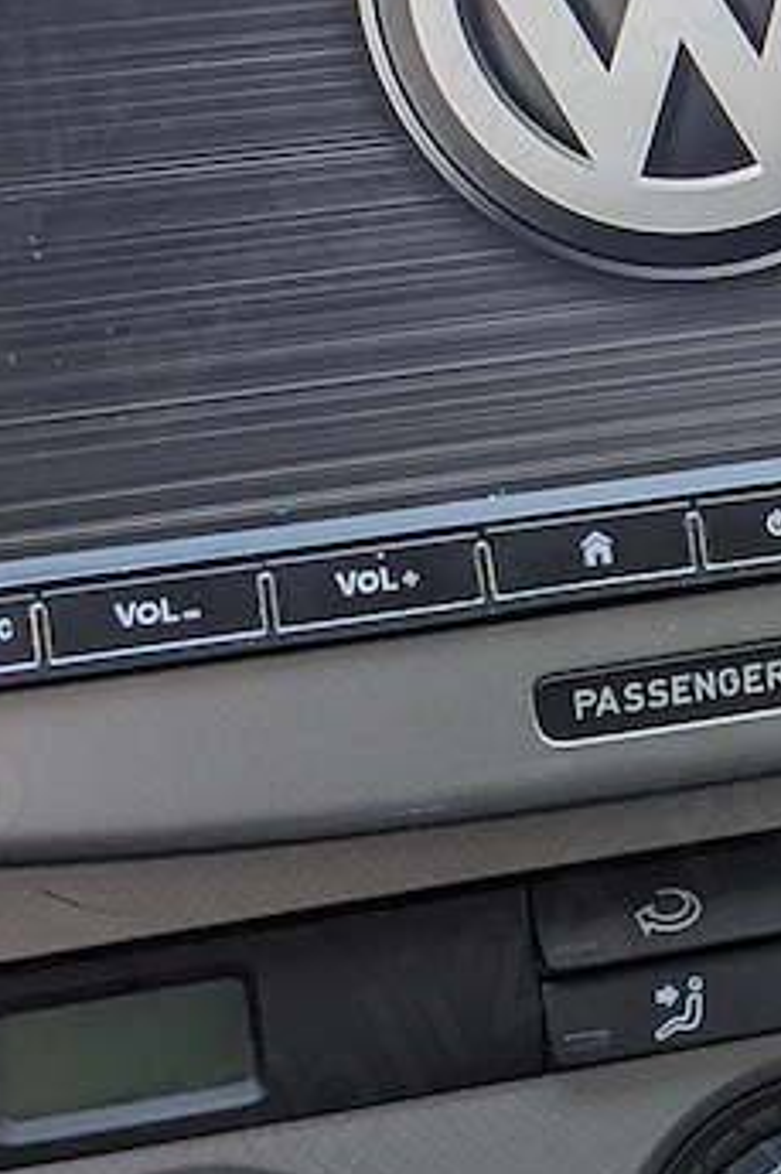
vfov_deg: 18.7
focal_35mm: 109
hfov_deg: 12.3
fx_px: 3550
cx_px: 856
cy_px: 328
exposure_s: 1/93.1
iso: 33
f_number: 1.73
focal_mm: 4.38
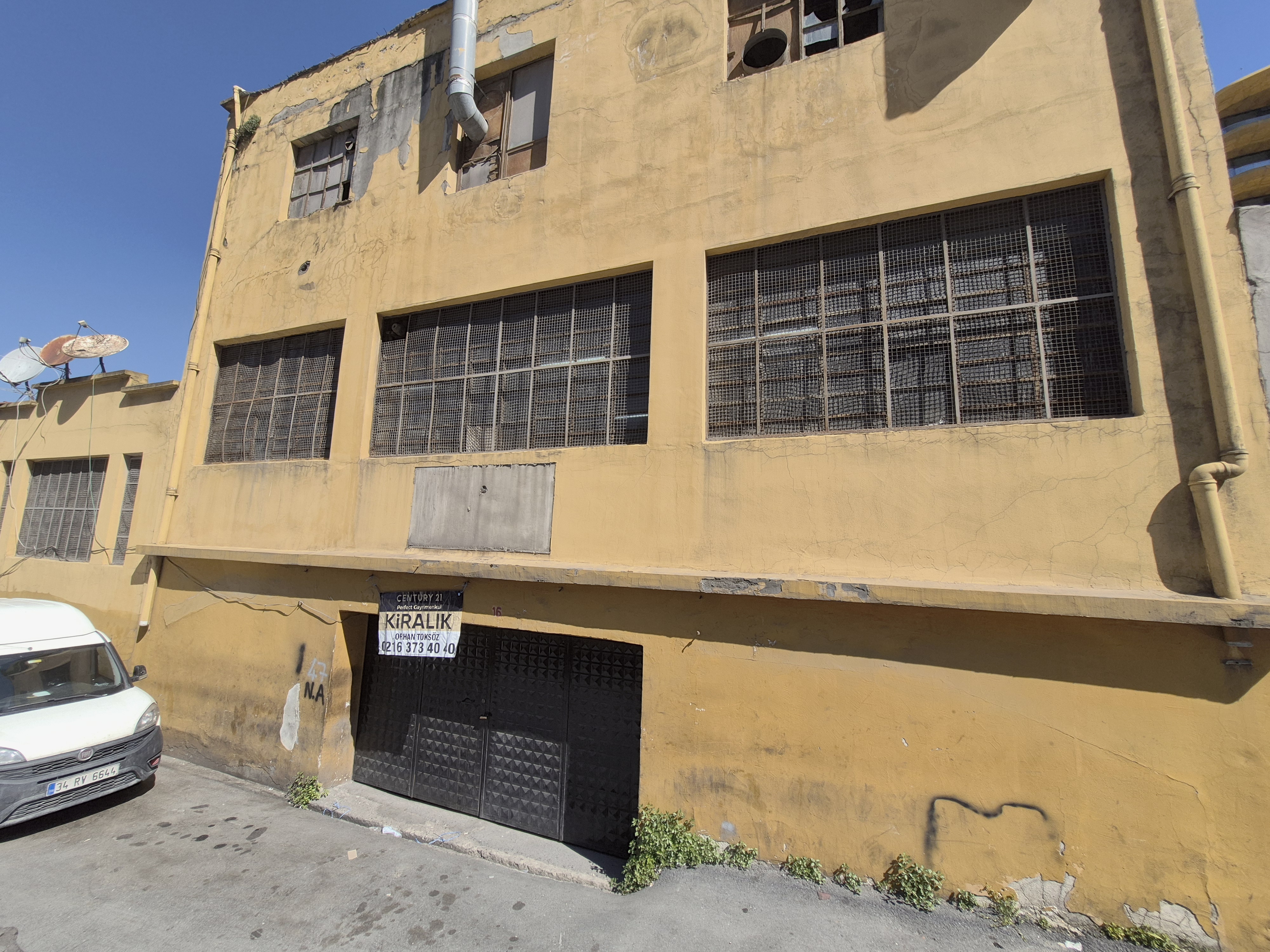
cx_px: 635
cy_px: 476
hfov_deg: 106.2
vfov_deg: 89.9
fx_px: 477
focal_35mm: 13
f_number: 2.2
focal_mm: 1.74
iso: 50
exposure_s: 1/1632
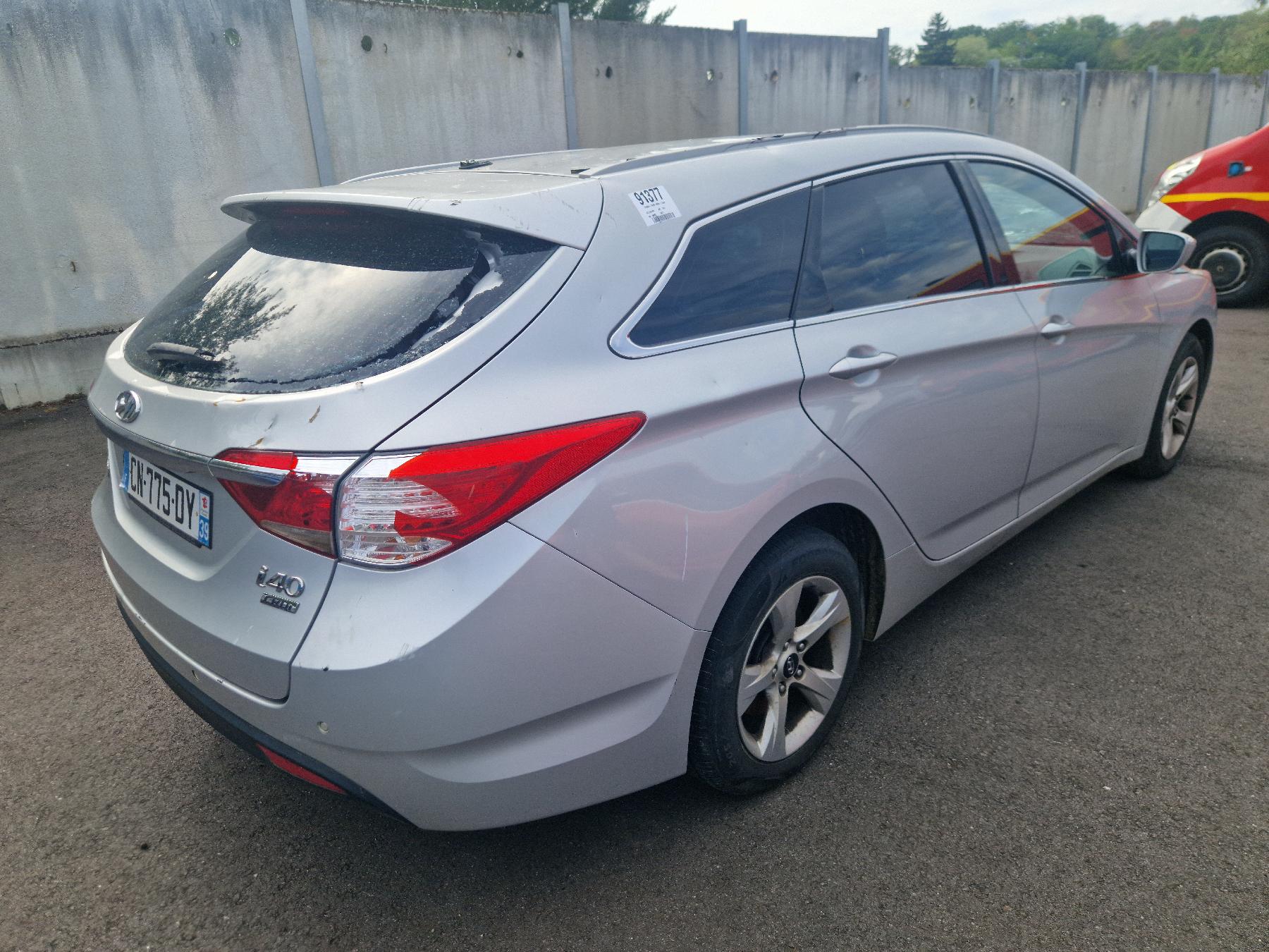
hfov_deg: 73.9
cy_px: 476
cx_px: 634
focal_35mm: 23
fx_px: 843
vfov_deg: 58.9
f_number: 1.8
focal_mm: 5.4
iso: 50
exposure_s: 1/909
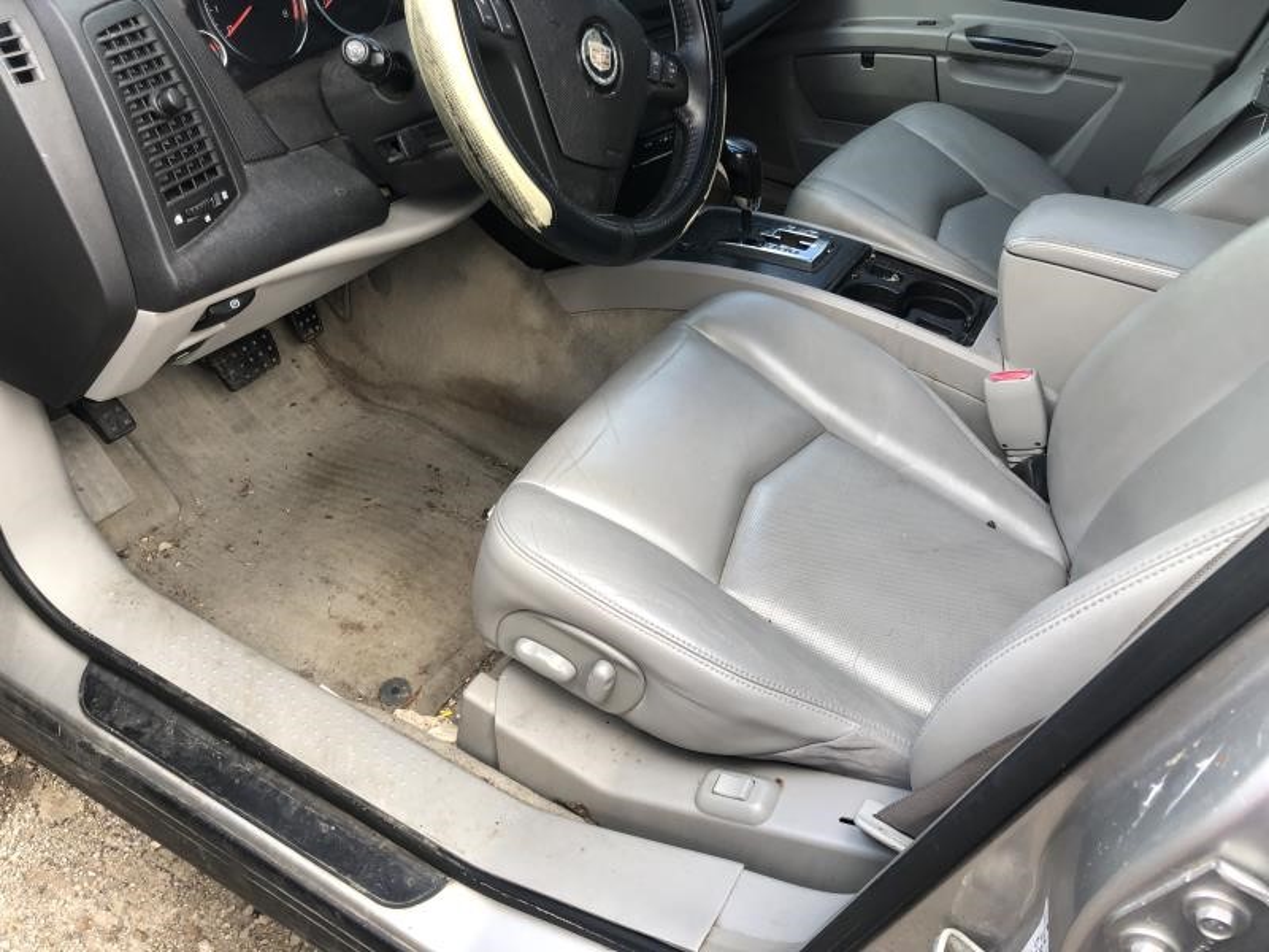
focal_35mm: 28
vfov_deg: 49.7
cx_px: 634
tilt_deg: -37.1
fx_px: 1026
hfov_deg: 63.4
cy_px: 476
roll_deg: -1.9
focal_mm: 3.99
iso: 40
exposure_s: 1/120
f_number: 1.8
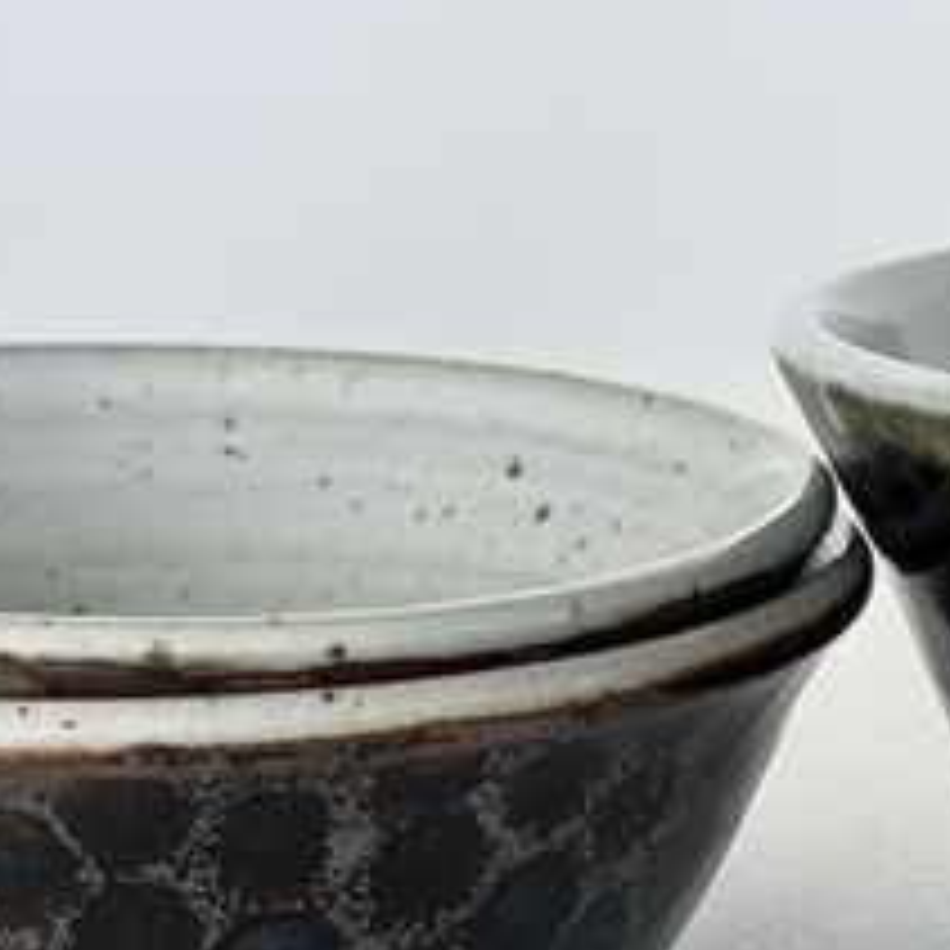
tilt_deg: -22.6
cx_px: 982
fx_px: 4999
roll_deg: +0.9
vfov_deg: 10.9
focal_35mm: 161
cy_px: 581
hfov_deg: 10.7
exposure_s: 1/121
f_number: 1.78
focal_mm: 6.86
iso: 125
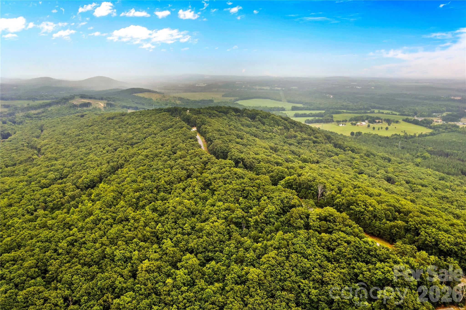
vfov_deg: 57.2
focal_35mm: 22
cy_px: 155
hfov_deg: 78.6
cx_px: 233
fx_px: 285
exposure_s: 1/320
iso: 100
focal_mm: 8.38
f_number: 2.8
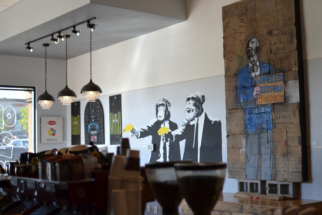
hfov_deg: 37.8
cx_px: 161
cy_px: 108
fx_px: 470
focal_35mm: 52
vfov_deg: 25.8
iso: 400
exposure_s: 1/500
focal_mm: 35
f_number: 1.8
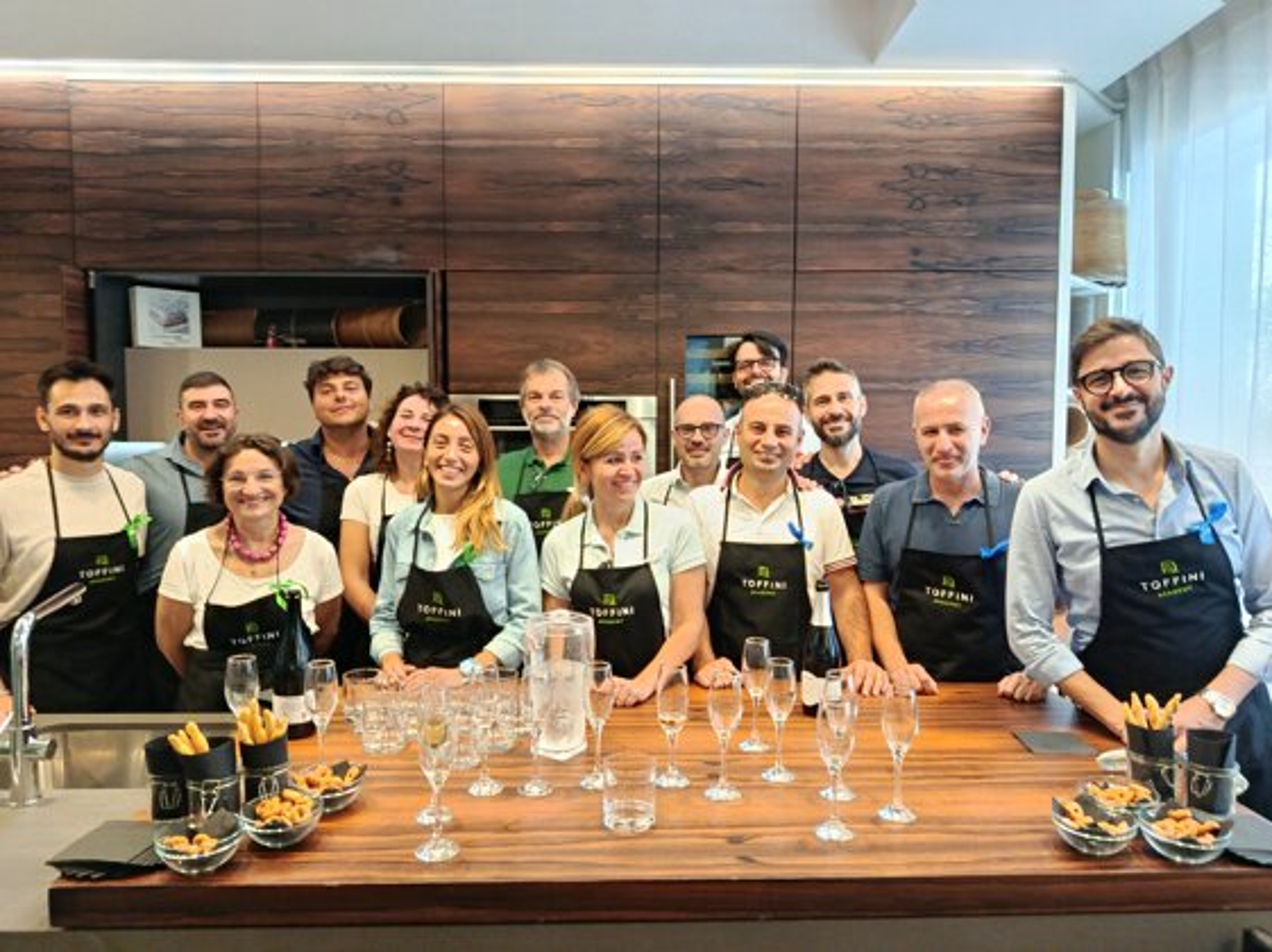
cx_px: 636
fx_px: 881
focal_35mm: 24
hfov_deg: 71.6
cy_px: 476
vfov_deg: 56.8
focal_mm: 5.24
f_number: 1.7
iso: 604
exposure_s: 1/50
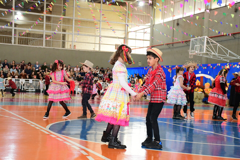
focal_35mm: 67
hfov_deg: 30.1
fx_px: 447
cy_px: 80
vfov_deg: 20.3
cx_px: 120
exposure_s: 1/250
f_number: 5
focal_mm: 45
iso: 4000
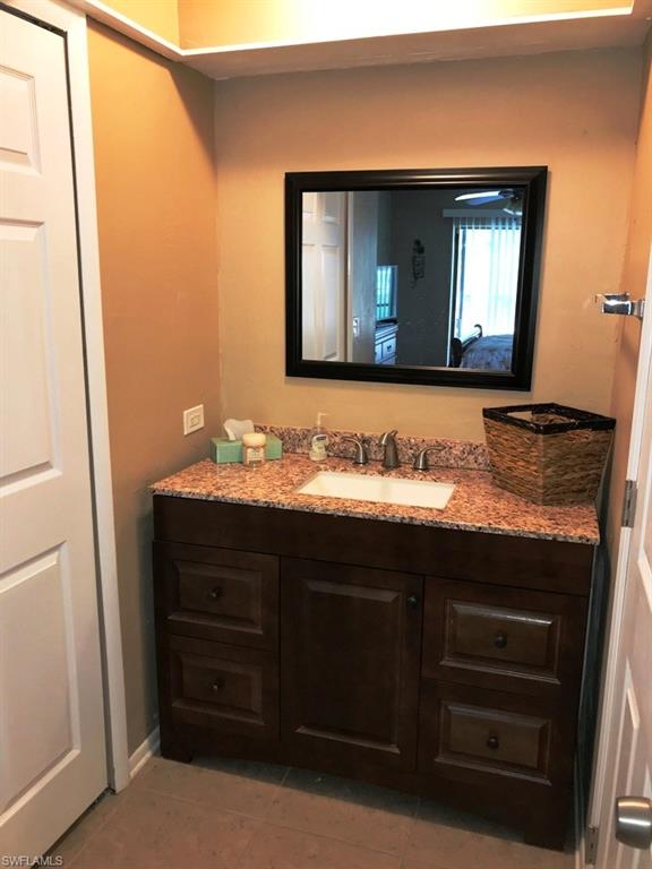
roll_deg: +0.7
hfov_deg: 49.7
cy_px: 434
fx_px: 703
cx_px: 326
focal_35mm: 28
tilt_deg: -11.3
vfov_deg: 63.4
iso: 64
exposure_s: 1/30
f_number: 1.8
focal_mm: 3.99
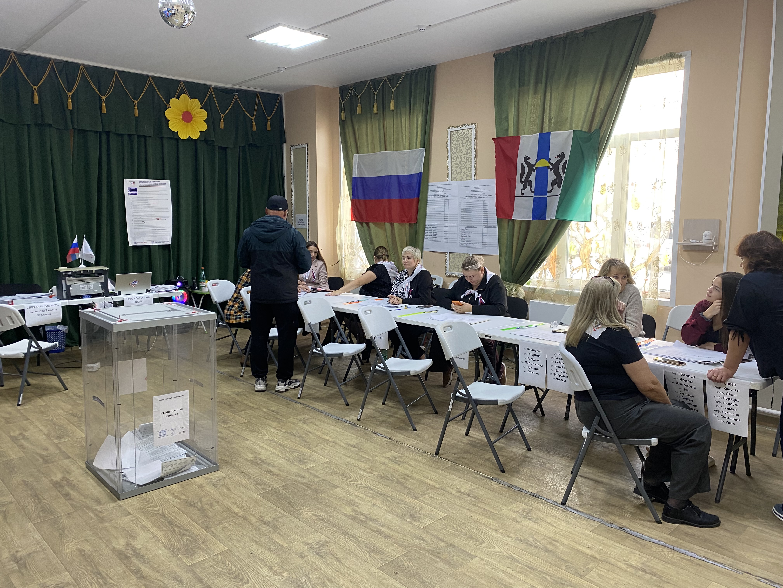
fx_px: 588
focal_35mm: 26
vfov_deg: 53.1
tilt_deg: -9.3
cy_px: 294
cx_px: 392
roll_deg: +0.0
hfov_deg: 67.3
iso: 125
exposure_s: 1/50
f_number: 1.8
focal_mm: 4.25
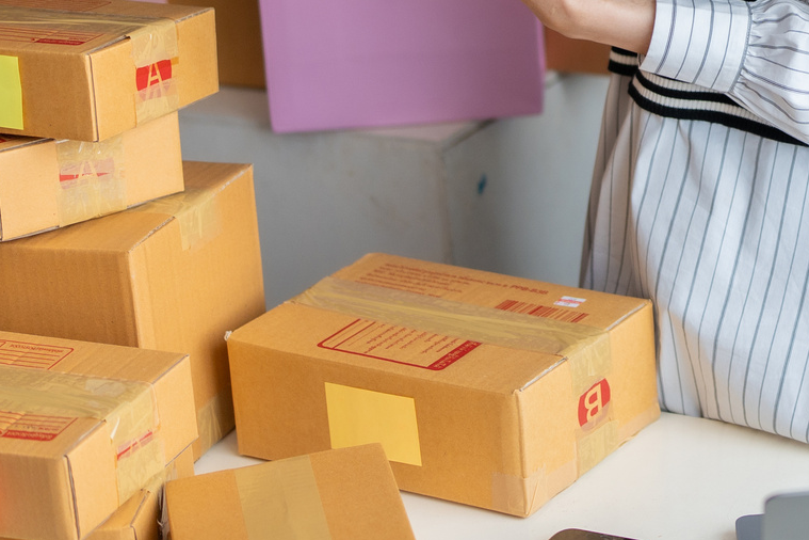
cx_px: 967
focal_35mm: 118
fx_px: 2652
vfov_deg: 11.5
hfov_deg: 16.6
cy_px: -45
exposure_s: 1/400
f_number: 1.4
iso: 200
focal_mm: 35
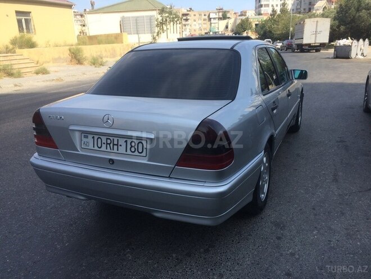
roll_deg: +3.1
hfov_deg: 61.7
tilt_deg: -18.9
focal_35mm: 29
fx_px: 311
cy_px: 140
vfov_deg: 48.2
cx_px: 186
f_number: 2.2
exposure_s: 1/1325
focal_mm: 4.15
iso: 32
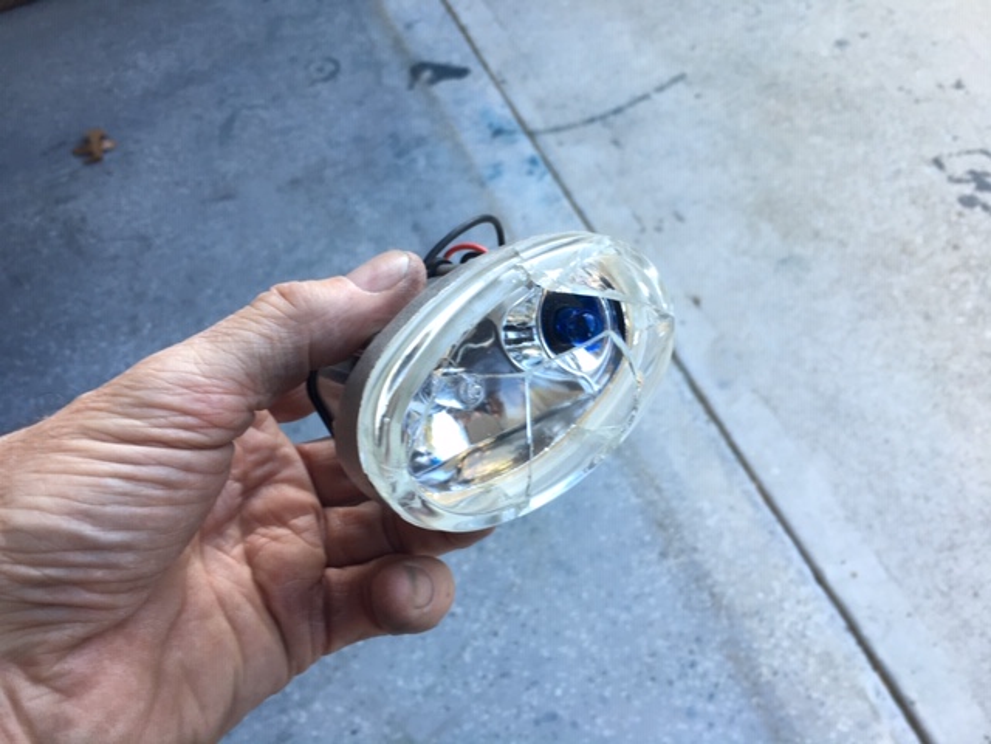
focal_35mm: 29
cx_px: 496
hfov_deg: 61.7
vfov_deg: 48.2
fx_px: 830
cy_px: 372
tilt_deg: -56.9
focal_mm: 4.15
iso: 25
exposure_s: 1/60
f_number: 2.2
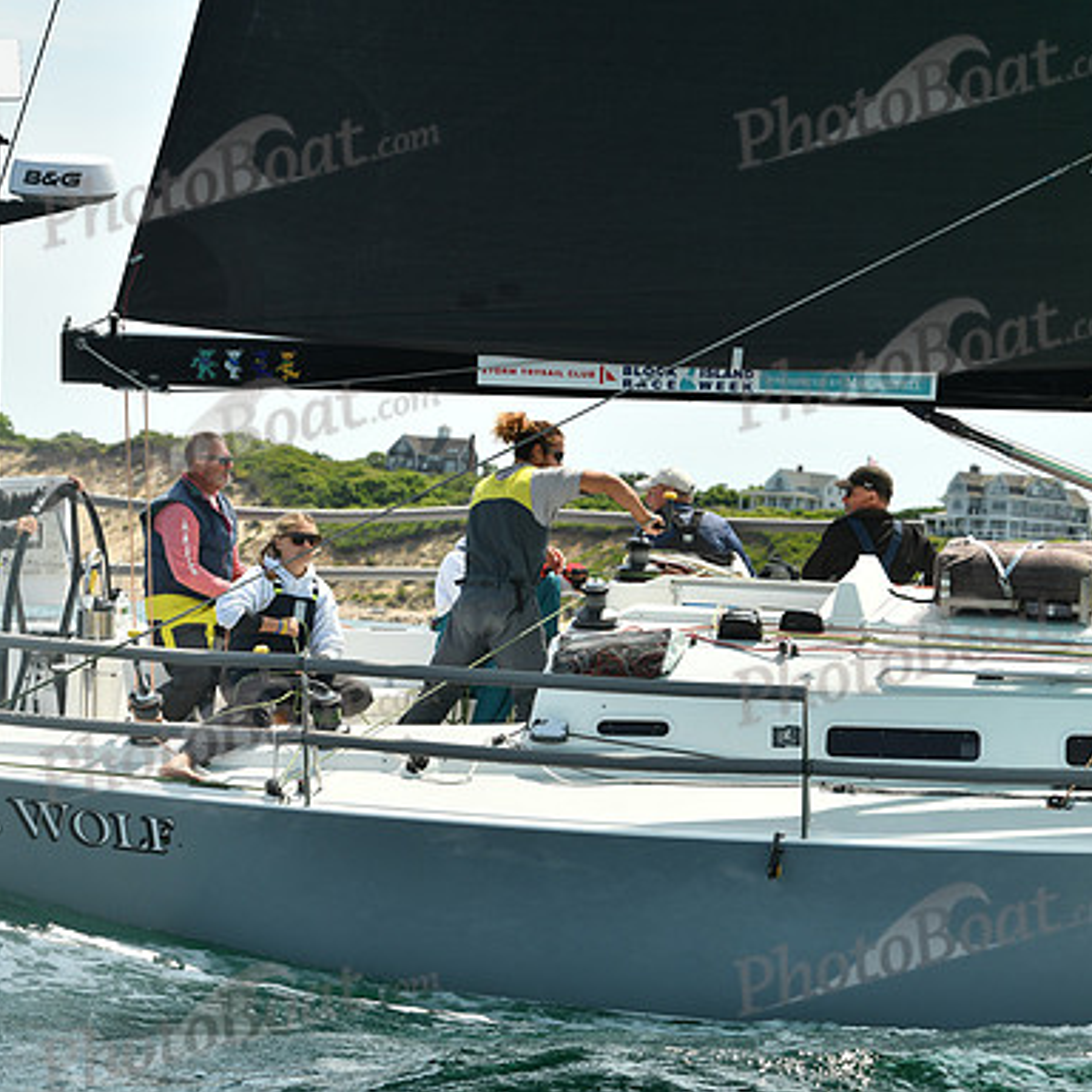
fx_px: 4675
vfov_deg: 13.3
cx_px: 589
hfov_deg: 13.3
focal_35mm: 131
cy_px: 545
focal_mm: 102
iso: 320
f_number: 7.1
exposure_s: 1/1000
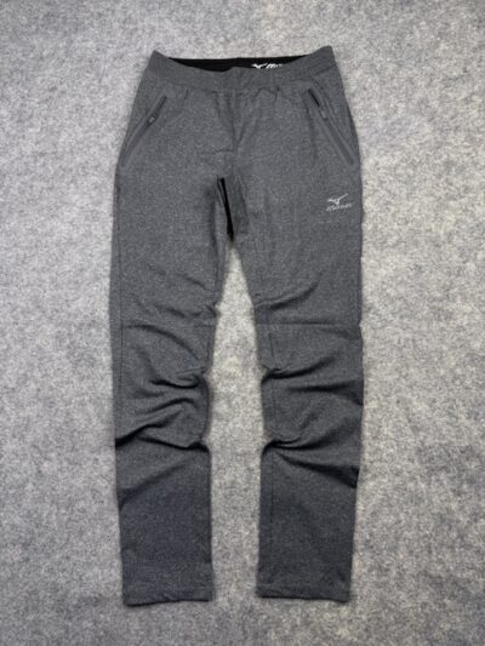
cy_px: 323
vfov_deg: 71.6
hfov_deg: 56.8
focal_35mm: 24
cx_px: 242
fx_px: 448
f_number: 1.78
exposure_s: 1/127
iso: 50
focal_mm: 6.76
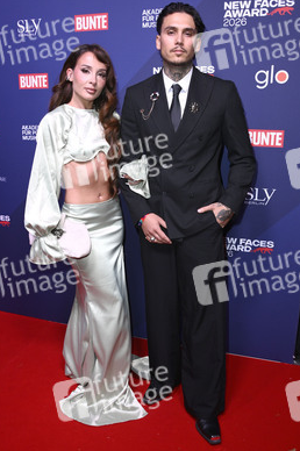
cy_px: 220
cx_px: 147
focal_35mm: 33
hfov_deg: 39.9
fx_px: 413
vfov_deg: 57.3
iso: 1000
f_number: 5.6
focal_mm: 32
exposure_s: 1/250
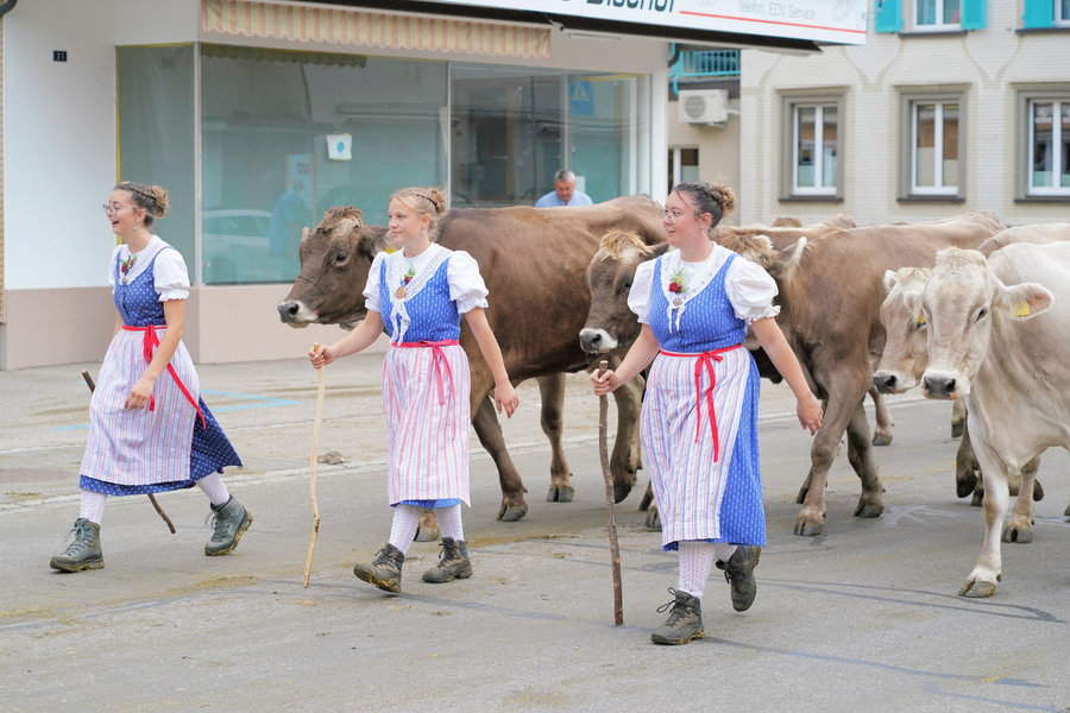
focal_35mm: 85
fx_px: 2526
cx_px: 535
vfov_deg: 16.1
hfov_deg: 23.9
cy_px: 356
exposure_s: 1/1000
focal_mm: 85
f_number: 5
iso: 640
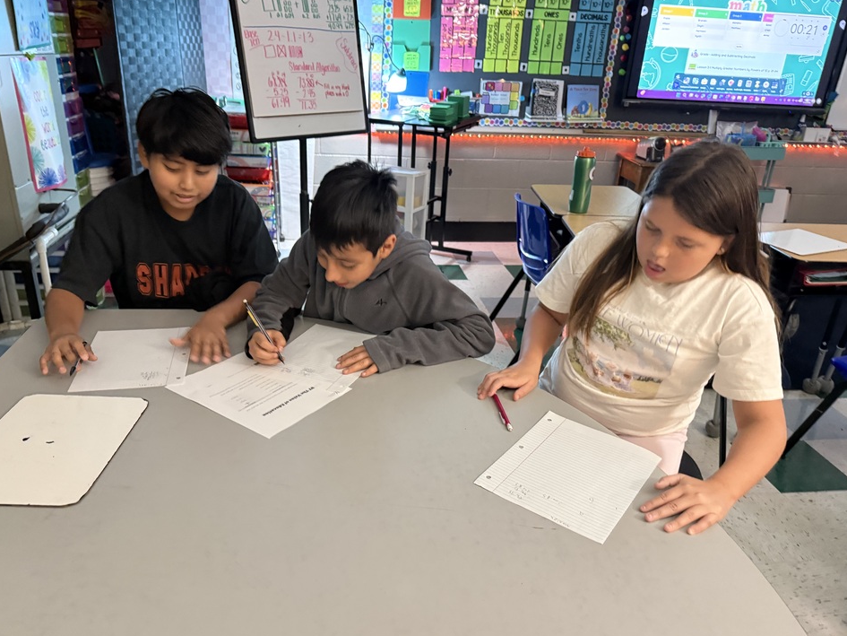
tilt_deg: -24.3
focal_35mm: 26
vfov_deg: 53.1
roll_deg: -3.1
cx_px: 406
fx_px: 636
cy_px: 332
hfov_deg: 67.3
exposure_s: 1/40
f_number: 1.78
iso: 800
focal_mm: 6.76
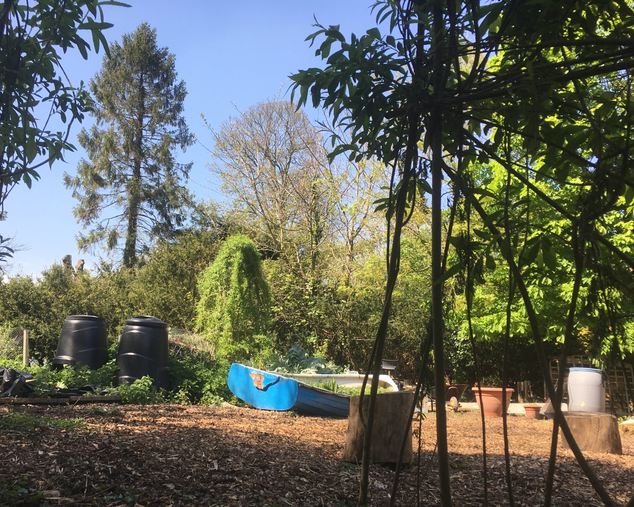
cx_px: 267
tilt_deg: +9.2
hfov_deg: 52.6
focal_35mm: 34
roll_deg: -5.1
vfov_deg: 43.3
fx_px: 638
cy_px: 282
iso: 25
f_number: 2.2
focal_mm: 4.15
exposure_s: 1/663
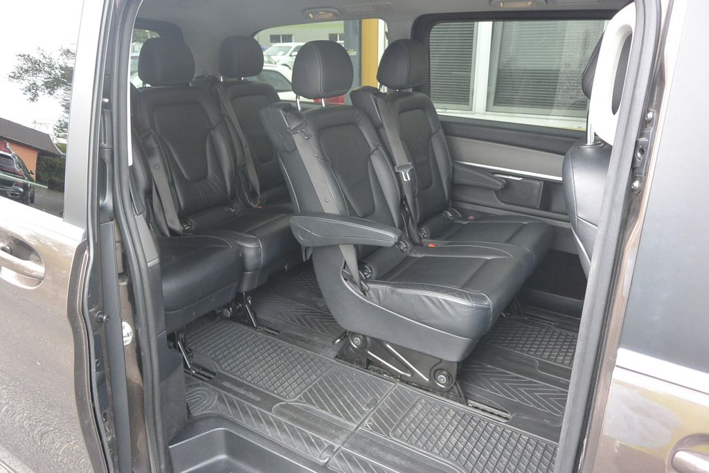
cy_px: 236
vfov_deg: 47.9
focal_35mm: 27
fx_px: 532
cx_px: 354
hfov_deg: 67.4
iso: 400
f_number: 3.5
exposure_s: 1/100
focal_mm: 10
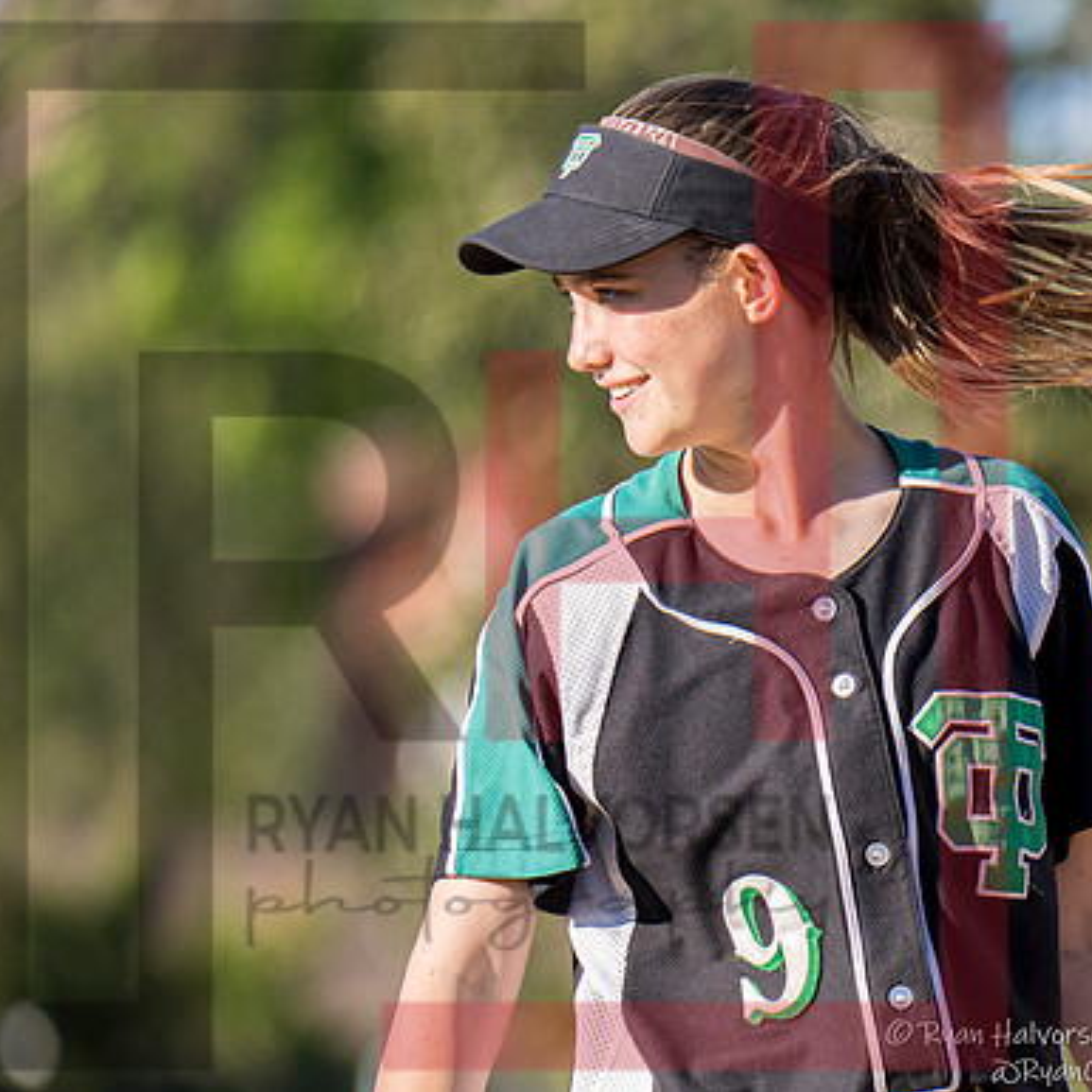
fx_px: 24412
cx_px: 1670
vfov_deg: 2.6
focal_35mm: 684
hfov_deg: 2.6
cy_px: 869
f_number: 2.8
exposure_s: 1/2500
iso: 200
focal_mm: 200
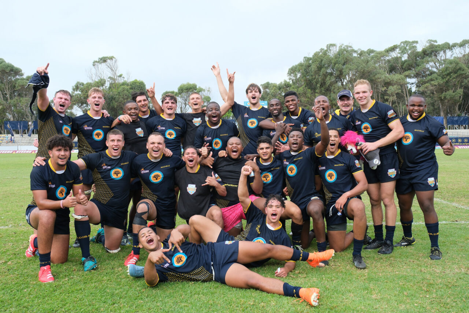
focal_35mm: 34
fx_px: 443
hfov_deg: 55.8
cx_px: 234
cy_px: 156
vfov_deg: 38.9
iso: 400
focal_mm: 22.7
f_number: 5
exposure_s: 1/340
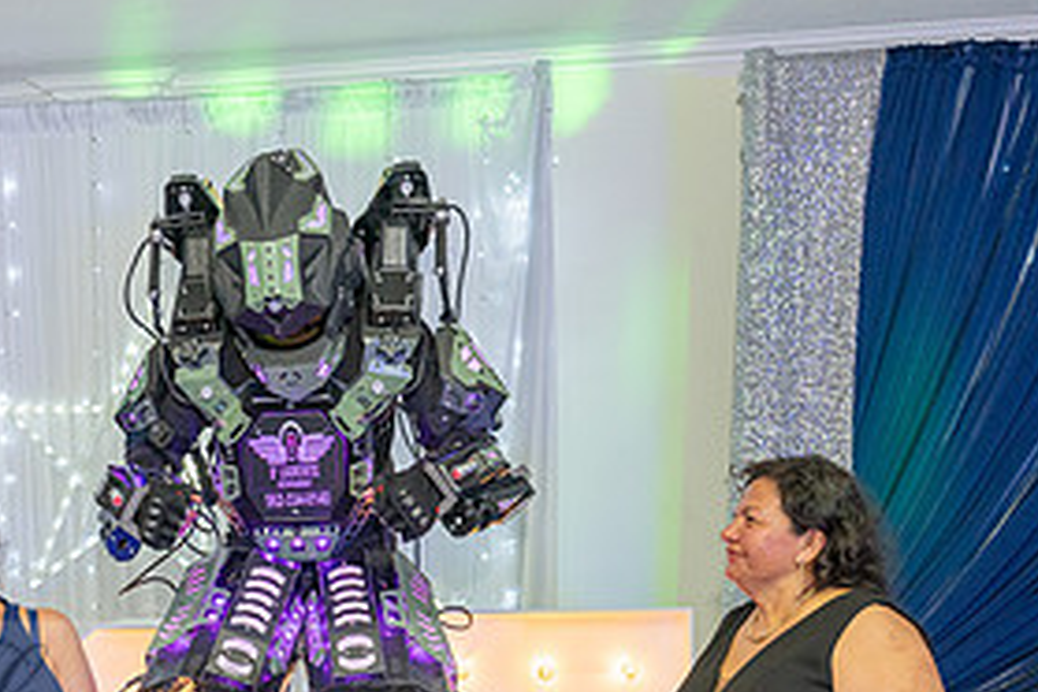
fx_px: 1499
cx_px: 208
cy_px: 709
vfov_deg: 24.7
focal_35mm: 52
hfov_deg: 36.9
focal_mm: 25
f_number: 4.5
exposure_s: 1/200
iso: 1250
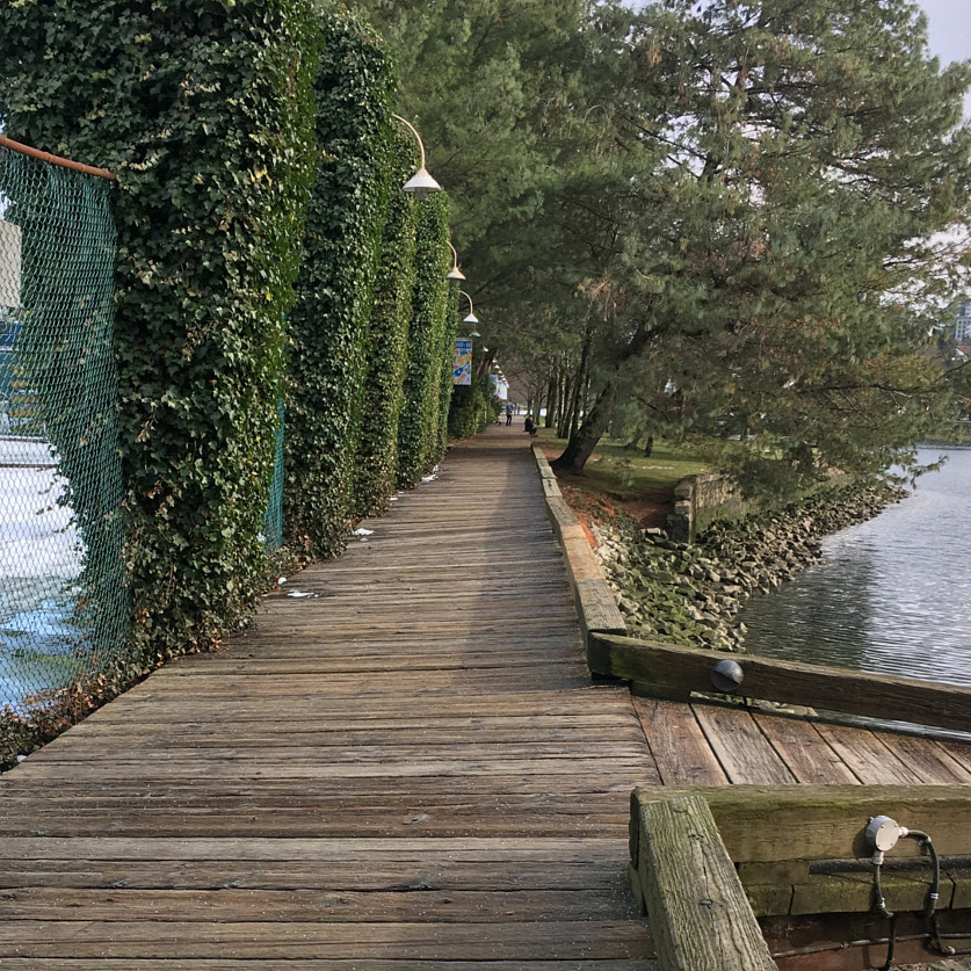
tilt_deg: -10.6
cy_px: 700
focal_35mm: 49
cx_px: 331
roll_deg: +0.4
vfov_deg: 34.1
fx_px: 1555
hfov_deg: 34.4
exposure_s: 1/356
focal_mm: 4.15
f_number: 2.2
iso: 25
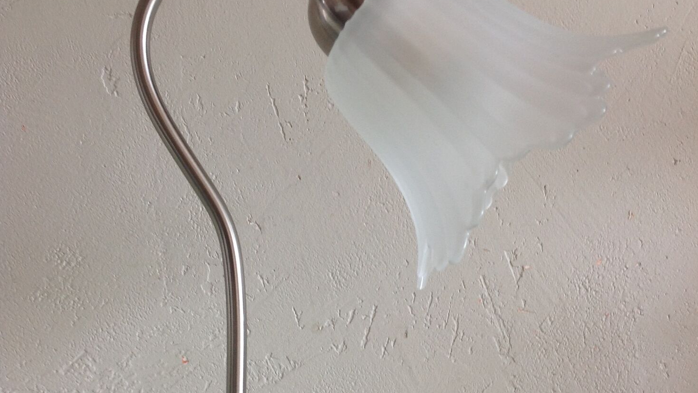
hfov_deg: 39.9
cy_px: 287
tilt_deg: +0.9
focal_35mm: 52
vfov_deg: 22.9
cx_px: 348
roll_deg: +0.1
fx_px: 963
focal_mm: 4.28
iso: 50
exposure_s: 1/15
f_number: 2.4
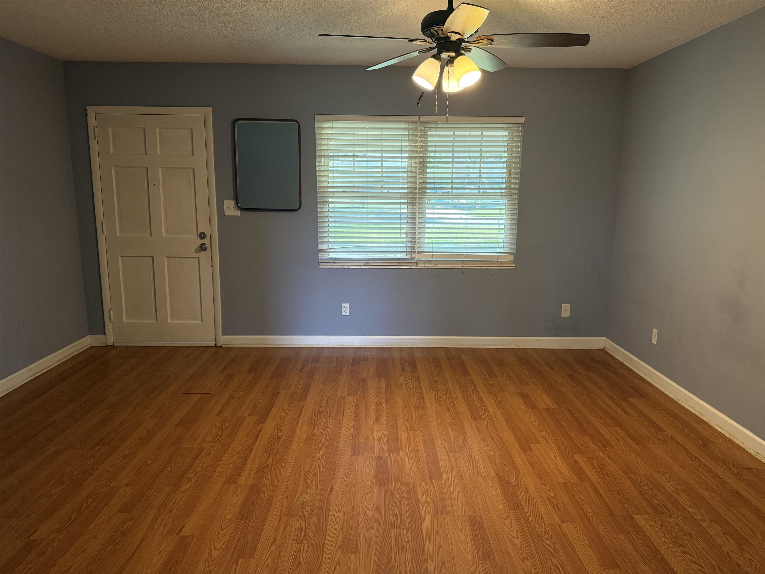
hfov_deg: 71.6
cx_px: 382
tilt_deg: -11.2
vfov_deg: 56.8
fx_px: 530
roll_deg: +0.4
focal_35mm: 24
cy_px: 287
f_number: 1.78
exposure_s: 1/120
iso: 400
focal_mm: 6.76
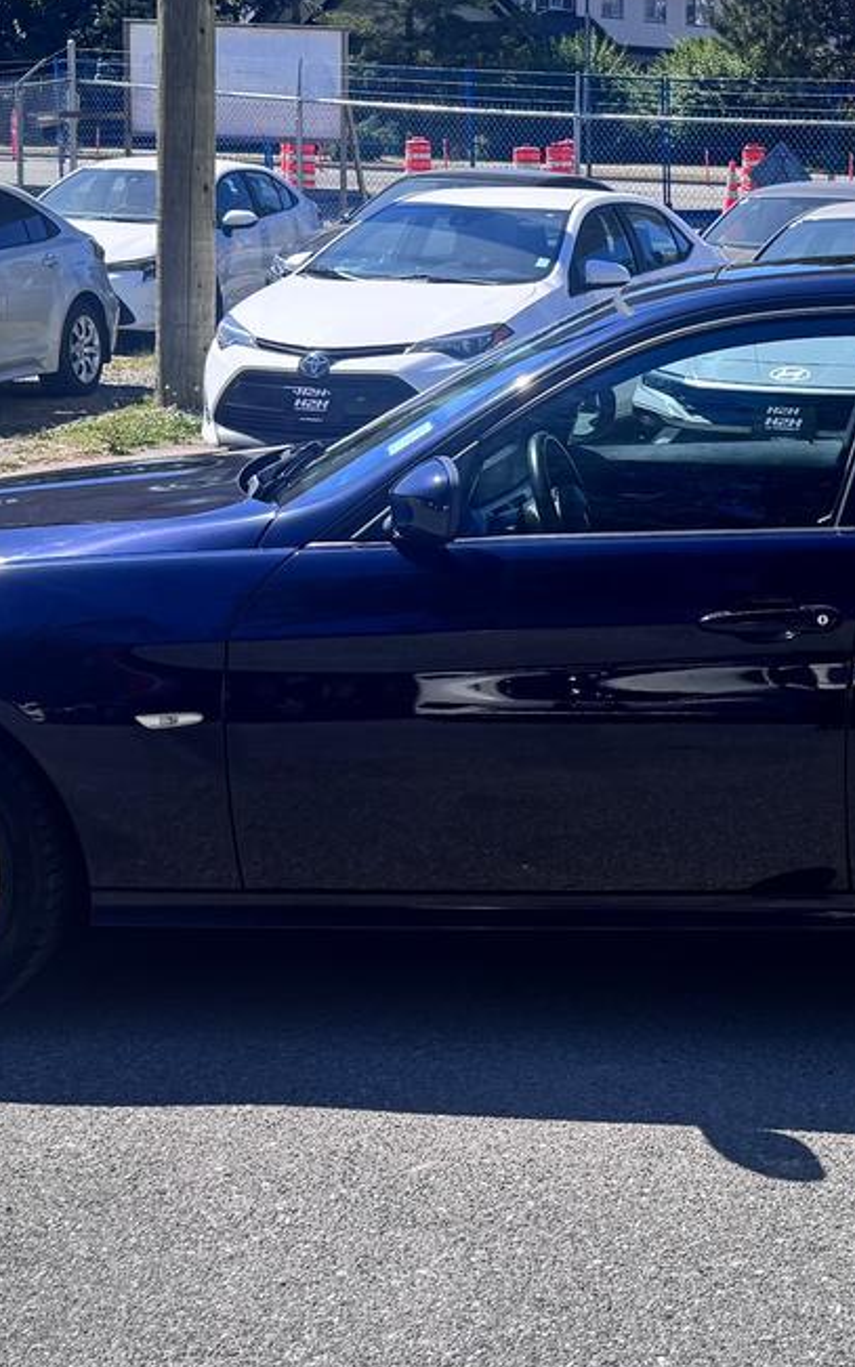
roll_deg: +0.7
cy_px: 590
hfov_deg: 25.1
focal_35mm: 50
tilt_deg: -9.2
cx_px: 752
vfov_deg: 40.2
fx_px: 1864
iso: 80
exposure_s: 1/2041
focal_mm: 6.76
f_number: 1.78
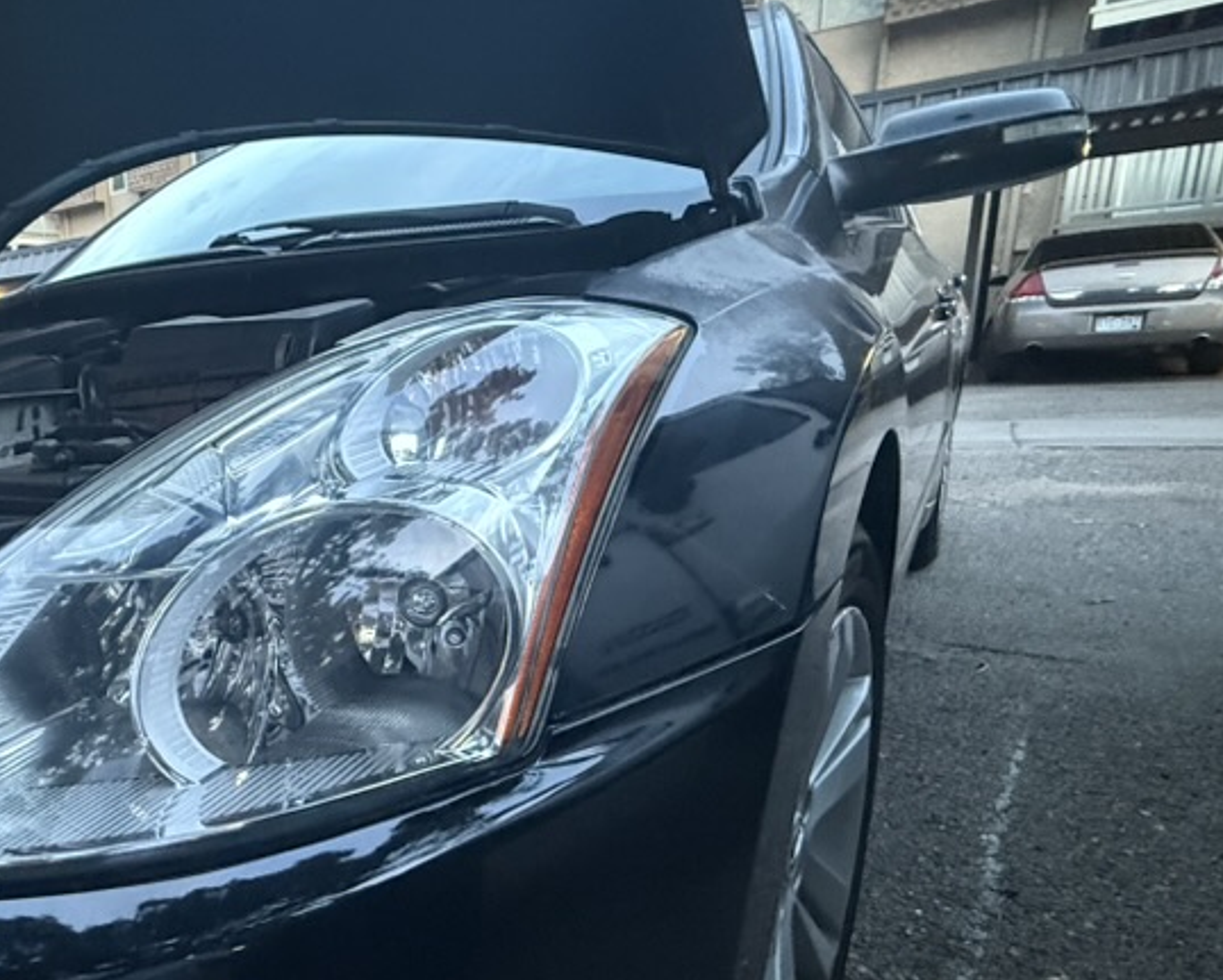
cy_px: 618
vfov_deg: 54.3
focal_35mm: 26
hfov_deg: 61.2
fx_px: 942
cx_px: 264
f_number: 2.2
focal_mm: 2.22
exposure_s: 1/40
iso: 1000
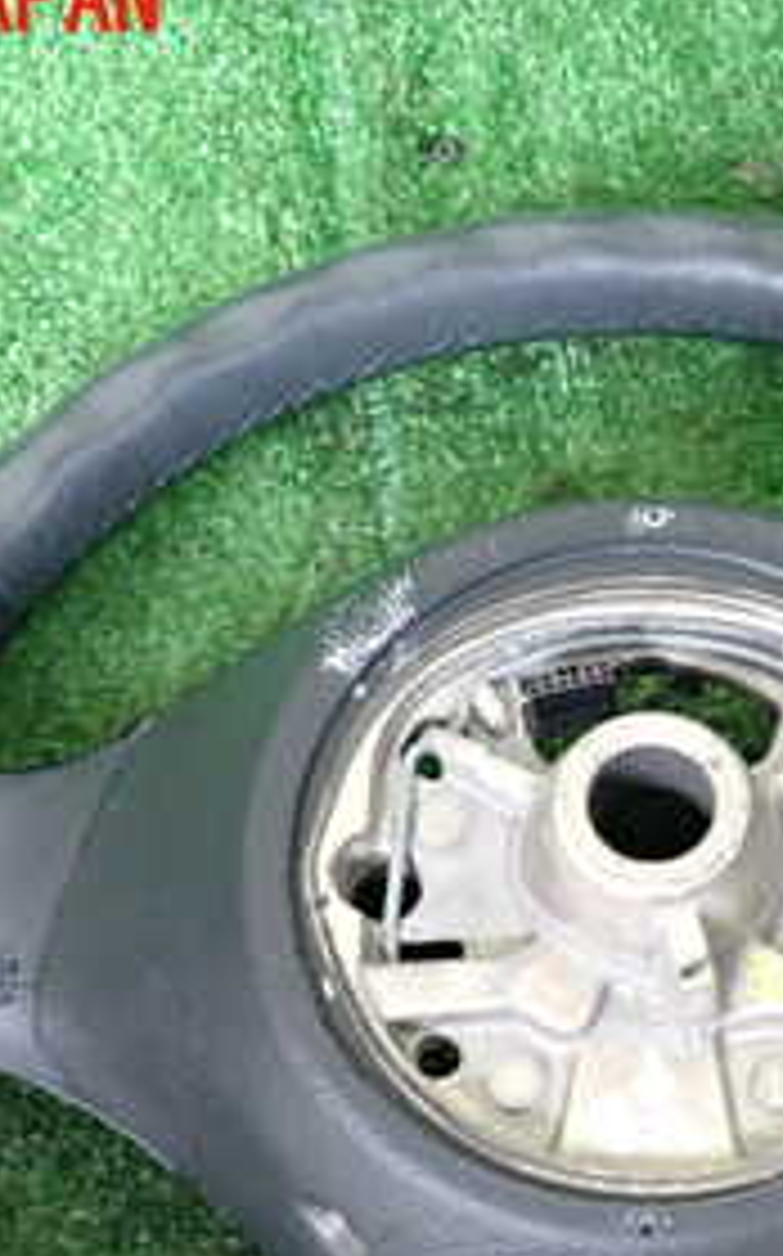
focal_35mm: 57
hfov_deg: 22.2
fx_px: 1949
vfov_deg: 34.8
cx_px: 693
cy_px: 959
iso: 500
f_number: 2
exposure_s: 1/60
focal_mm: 4.5
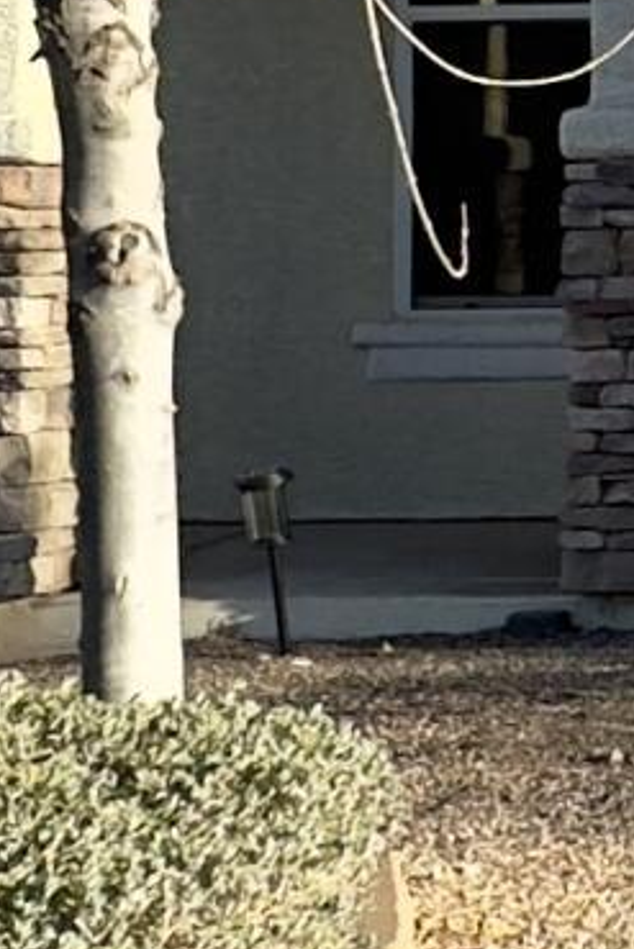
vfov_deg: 17.1
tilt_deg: +0.5
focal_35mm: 118
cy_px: 97
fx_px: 3114
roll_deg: +0.5
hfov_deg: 9.9
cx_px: 1620
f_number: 2.2
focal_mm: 2.22
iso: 40
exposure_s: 1/804
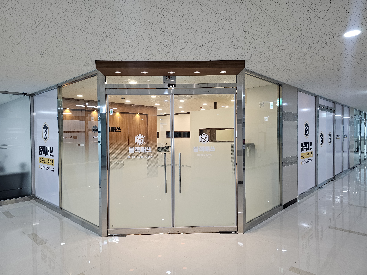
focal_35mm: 23
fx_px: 244
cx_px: 184
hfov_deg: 73.9
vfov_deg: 58.9
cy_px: 138
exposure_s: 1/60
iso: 125
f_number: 1.7
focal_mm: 6.3
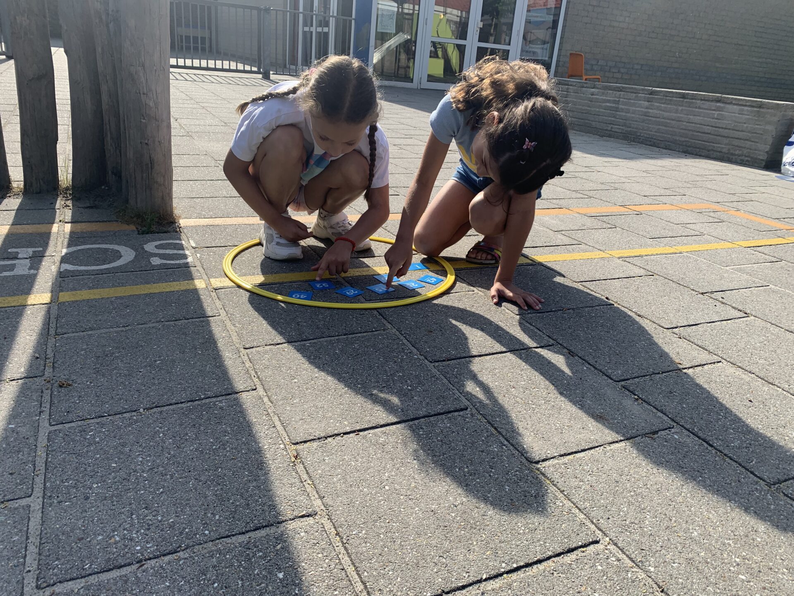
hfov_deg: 67.3
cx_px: 397
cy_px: 298
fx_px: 596
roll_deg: -4.7
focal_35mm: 26
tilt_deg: -21.6
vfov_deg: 53.1
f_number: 1.8
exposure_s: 1/1560
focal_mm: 4.25
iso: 25
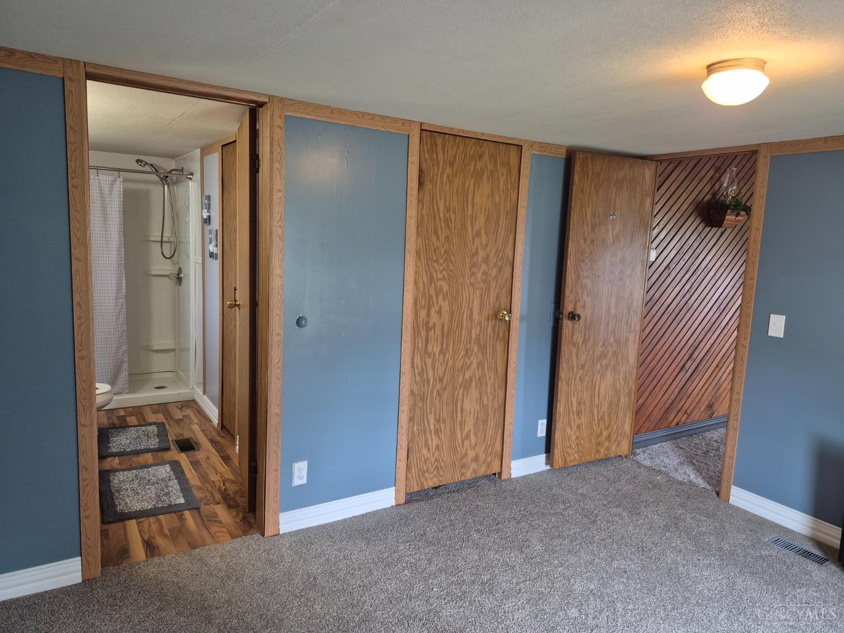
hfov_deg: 73.9
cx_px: 422
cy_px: 316
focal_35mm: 23
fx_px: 561
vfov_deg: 58.9
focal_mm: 5.4
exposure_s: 1/120
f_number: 1.8
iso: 400
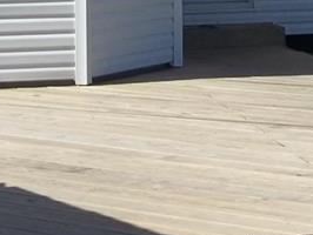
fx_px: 1113
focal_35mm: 123
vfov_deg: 11.6
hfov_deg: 16.0
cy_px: -114
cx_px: 169
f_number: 8.8
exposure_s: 1/200
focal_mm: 5.7
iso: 64
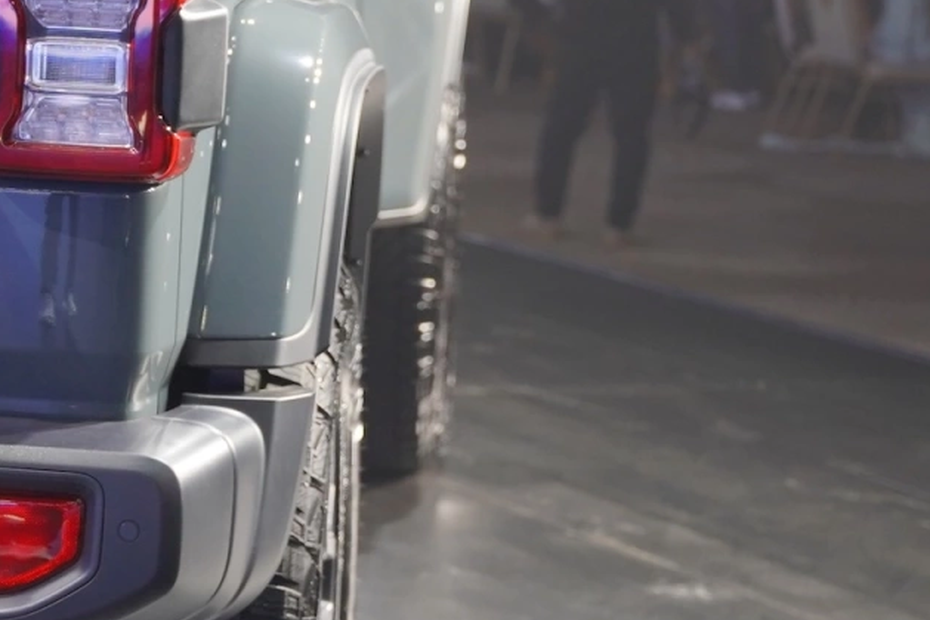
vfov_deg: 9.3
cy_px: -68
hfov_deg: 13.2
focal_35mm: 146
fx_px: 3764
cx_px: -512
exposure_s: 1/200
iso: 800
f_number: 2.8
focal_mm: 38.2
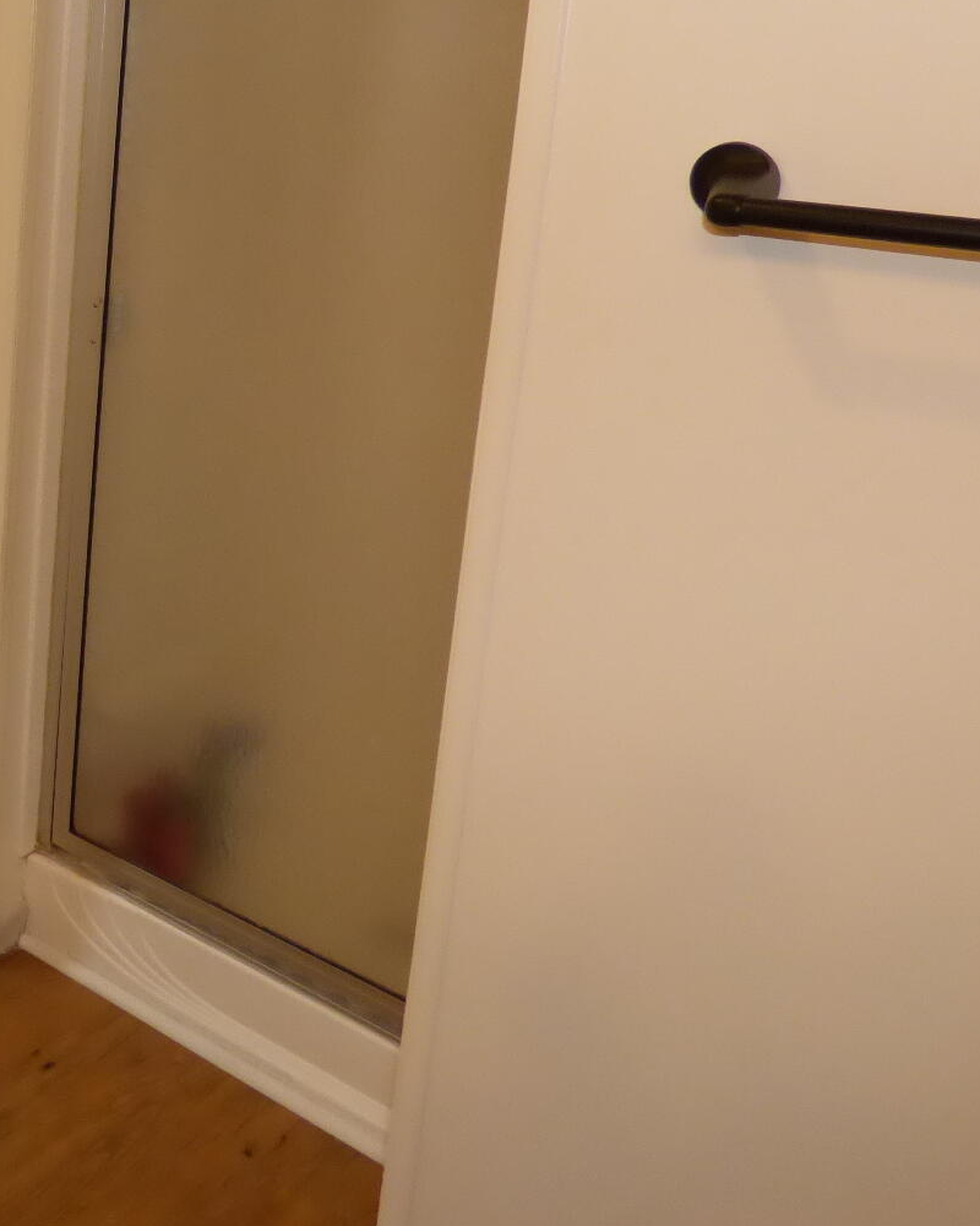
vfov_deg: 44.6
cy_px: 337
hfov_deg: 32.0
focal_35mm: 40
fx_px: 1450
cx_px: -148
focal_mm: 3.58
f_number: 2.8
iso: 400
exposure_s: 1/125
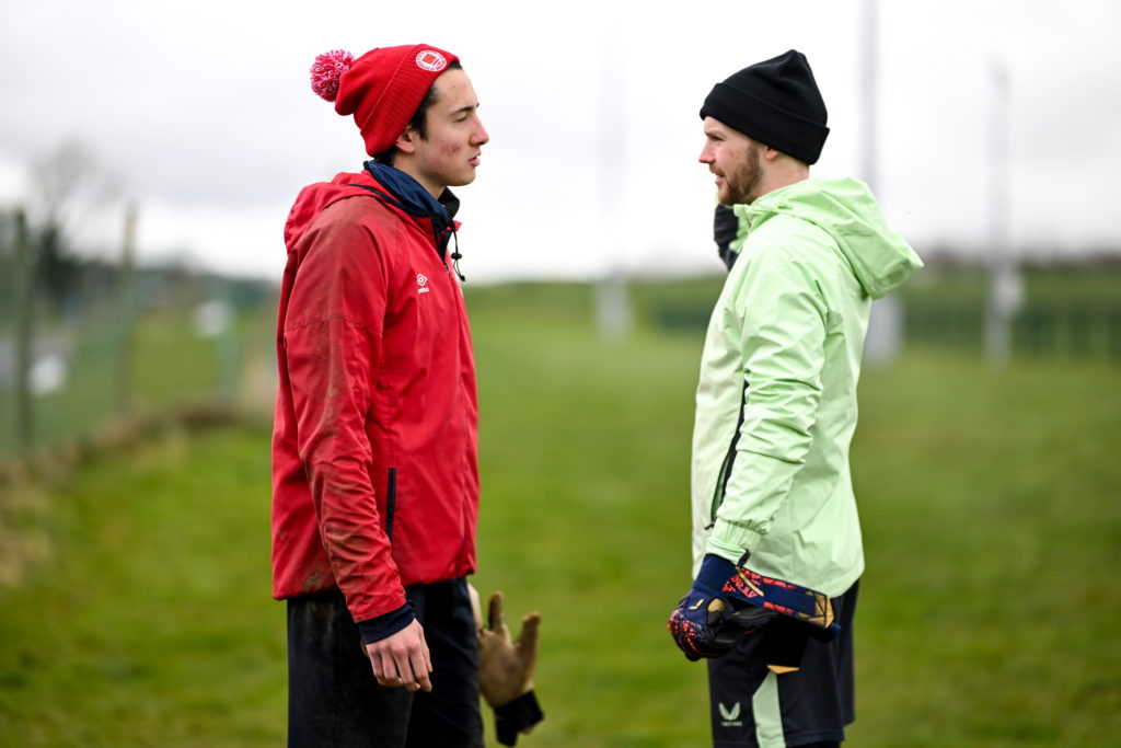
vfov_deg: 16.1
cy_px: 374
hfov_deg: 23.9
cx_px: 560
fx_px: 2647
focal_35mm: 85
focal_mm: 85
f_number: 1.2
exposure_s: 1/8000
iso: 400
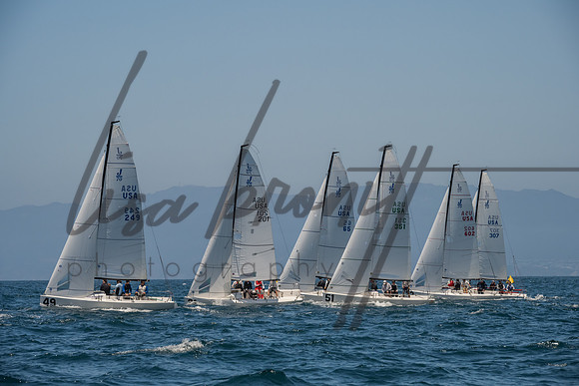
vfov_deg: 10.8
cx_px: 290
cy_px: 193
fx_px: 2039
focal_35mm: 127
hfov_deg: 16.2
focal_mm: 125
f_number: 9
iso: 640
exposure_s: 1/1000
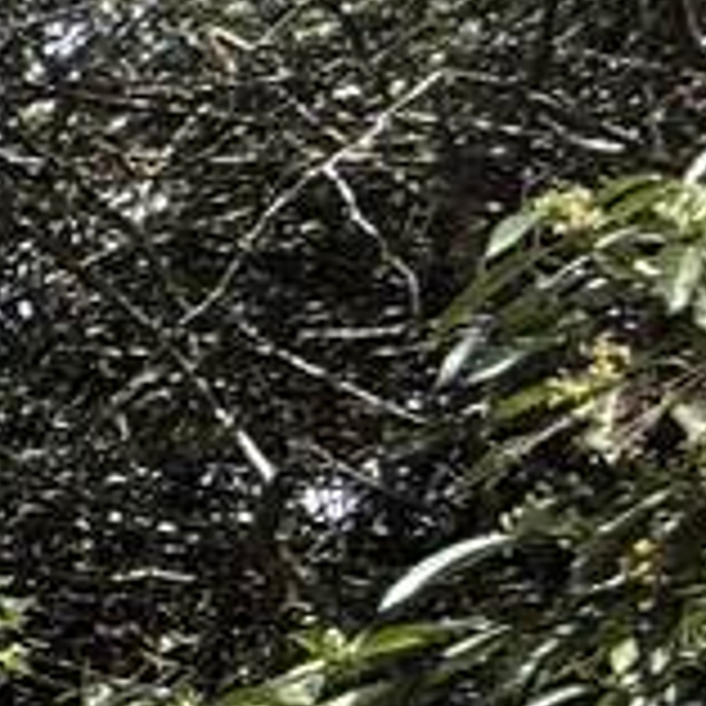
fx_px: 2331
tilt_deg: +10.4
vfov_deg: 13.4
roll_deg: +2.9
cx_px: -2069
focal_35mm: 101
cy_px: 1619
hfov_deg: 8.4
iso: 50
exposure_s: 1/613
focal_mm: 2.22
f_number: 2.2
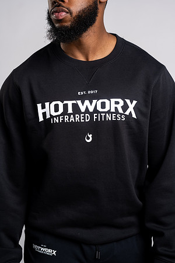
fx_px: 620
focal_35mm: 85
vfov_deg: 23.9
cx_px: 88
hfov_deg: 16.1
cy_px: 132
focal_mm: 85
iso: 200
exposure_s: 1/160
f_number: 4
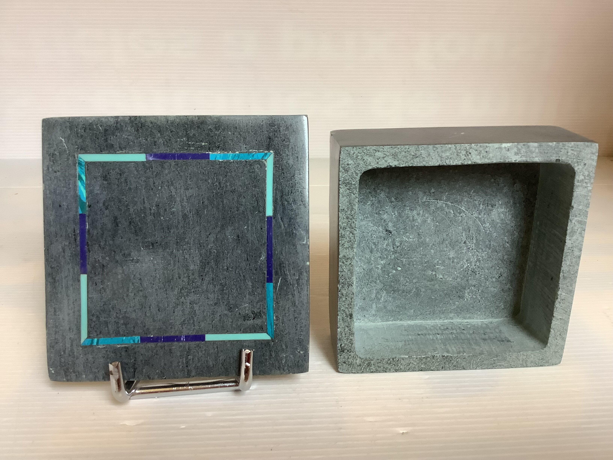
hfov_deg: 58.4
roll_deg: -0.1
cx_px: 306
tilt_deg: -21.1
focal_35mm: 31
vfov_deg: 45.4
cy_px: 230
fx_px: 549
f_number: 2.4
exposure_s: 1/50
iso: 125
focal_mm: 3.3
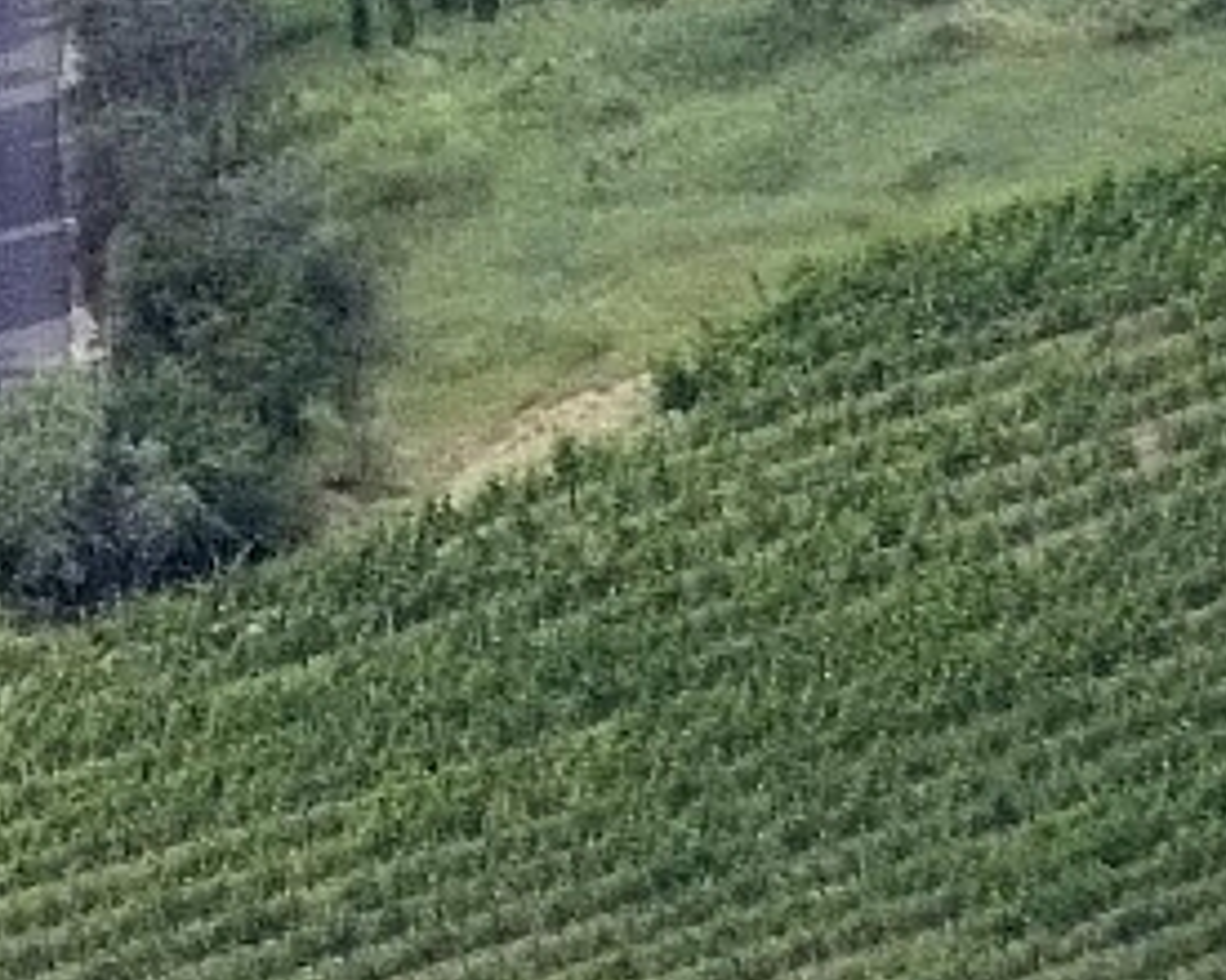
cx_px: -2751
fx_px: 72134
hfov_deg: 1.0
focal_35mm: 1988
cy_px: -895
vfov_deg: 0.8
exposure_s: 1/400
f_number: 13
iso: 400
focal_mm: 200
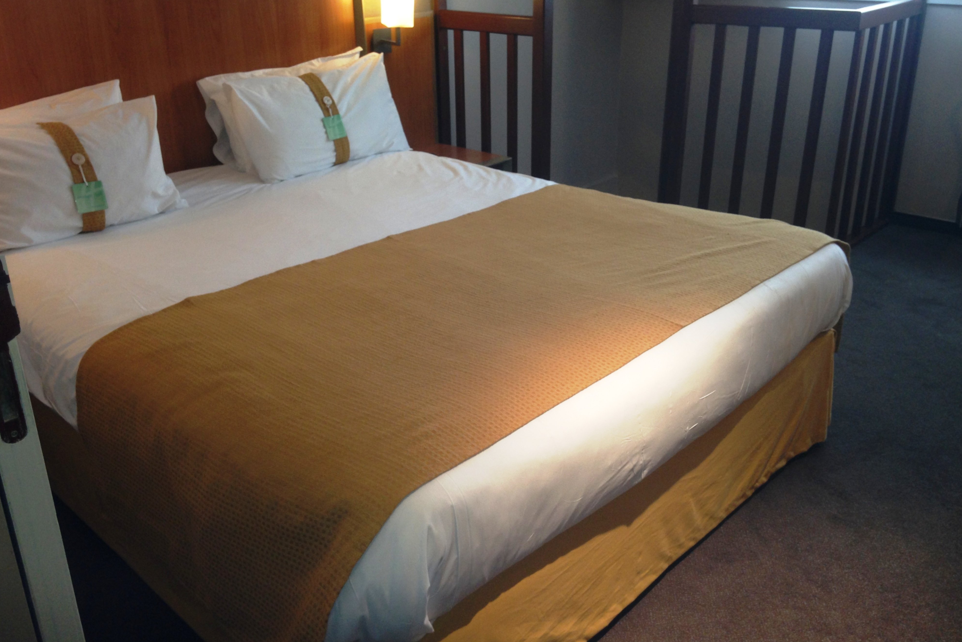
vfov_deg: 37.8
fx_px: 935
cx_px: 485
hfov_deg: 54.4
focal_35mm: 35
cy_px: 293
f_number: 2.4
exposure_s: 1/20
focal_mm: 4.12
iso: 64
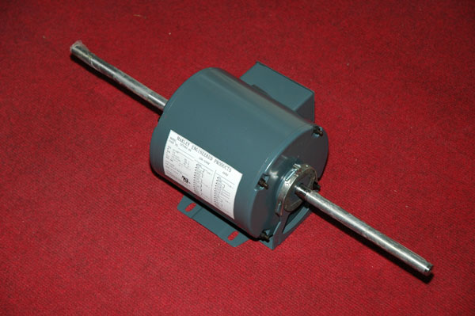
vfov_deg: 14.0
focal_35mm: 98
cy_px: 158
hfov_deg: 20.9
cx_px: 238
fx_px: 1285
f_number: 4.5
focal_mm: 65
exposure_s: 1/60
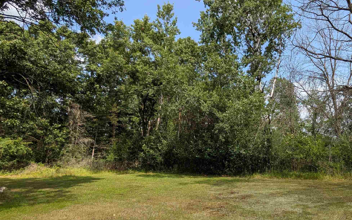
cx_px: 230
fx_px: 192
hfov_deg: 82.7
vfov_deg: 59.6
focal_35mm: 20
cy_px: 118
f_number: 1.7
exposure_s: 1/1828
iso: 47
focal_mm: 2.02
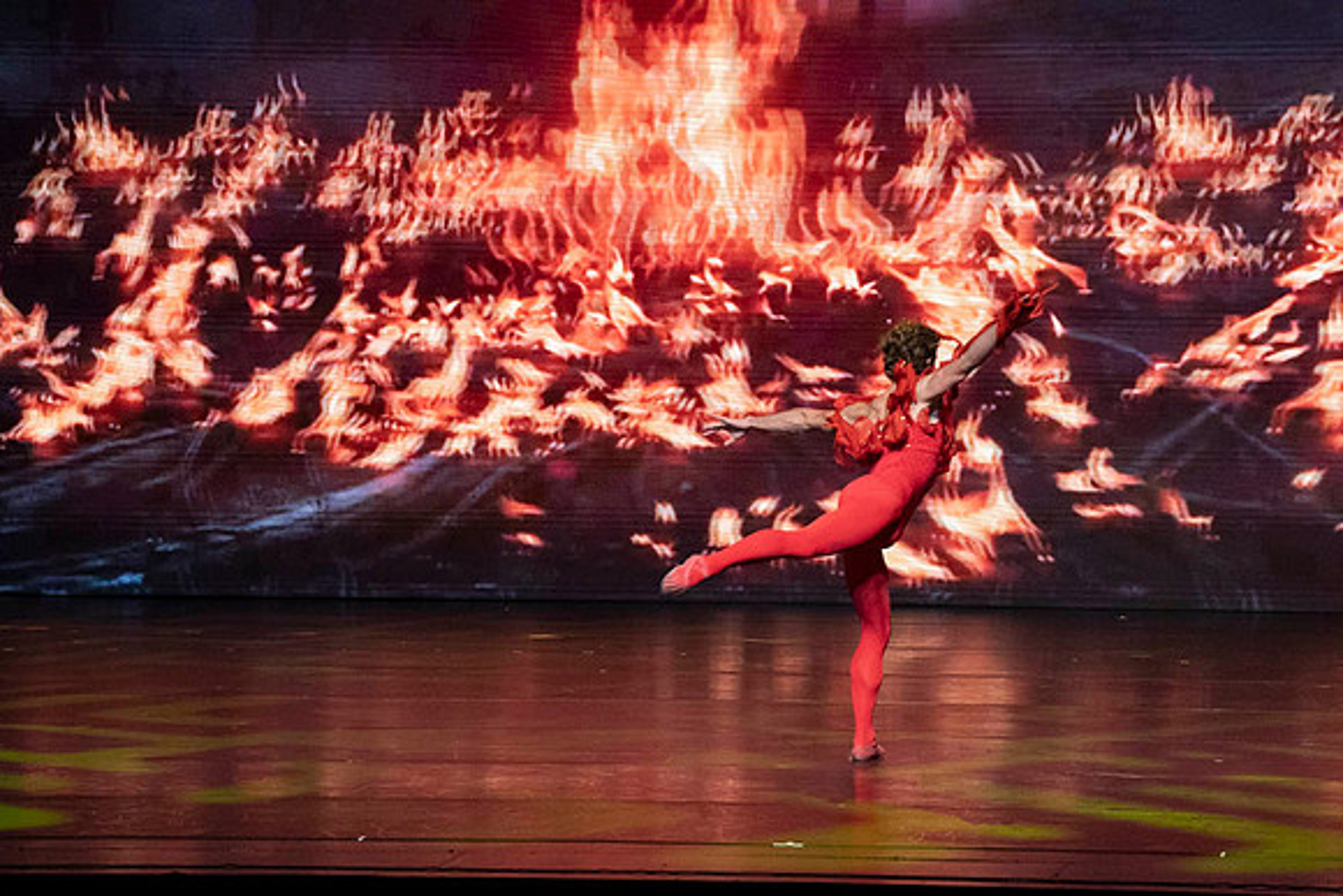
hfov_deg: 8.0
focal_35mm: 256
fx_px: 9552
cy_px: 448
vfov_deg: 5.4
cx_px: 672
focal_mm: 256
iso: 6400
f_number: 10
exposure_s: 1/400
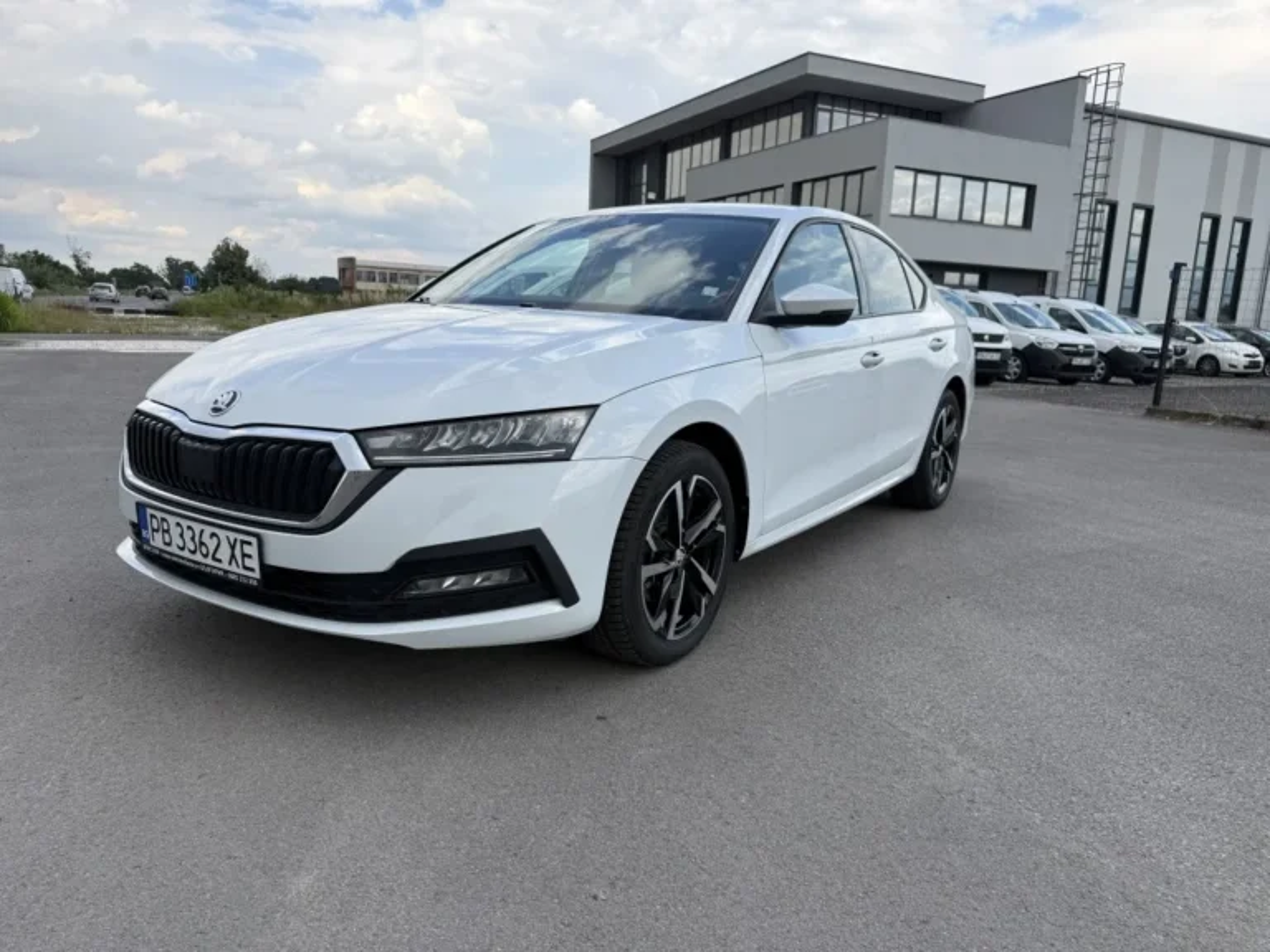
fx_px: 881
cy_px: 476
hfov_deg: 71.6
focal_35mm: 24
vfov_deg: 56.8
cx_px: 635
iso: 80
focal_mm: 6.76
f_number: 1.78
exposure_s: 1/2370
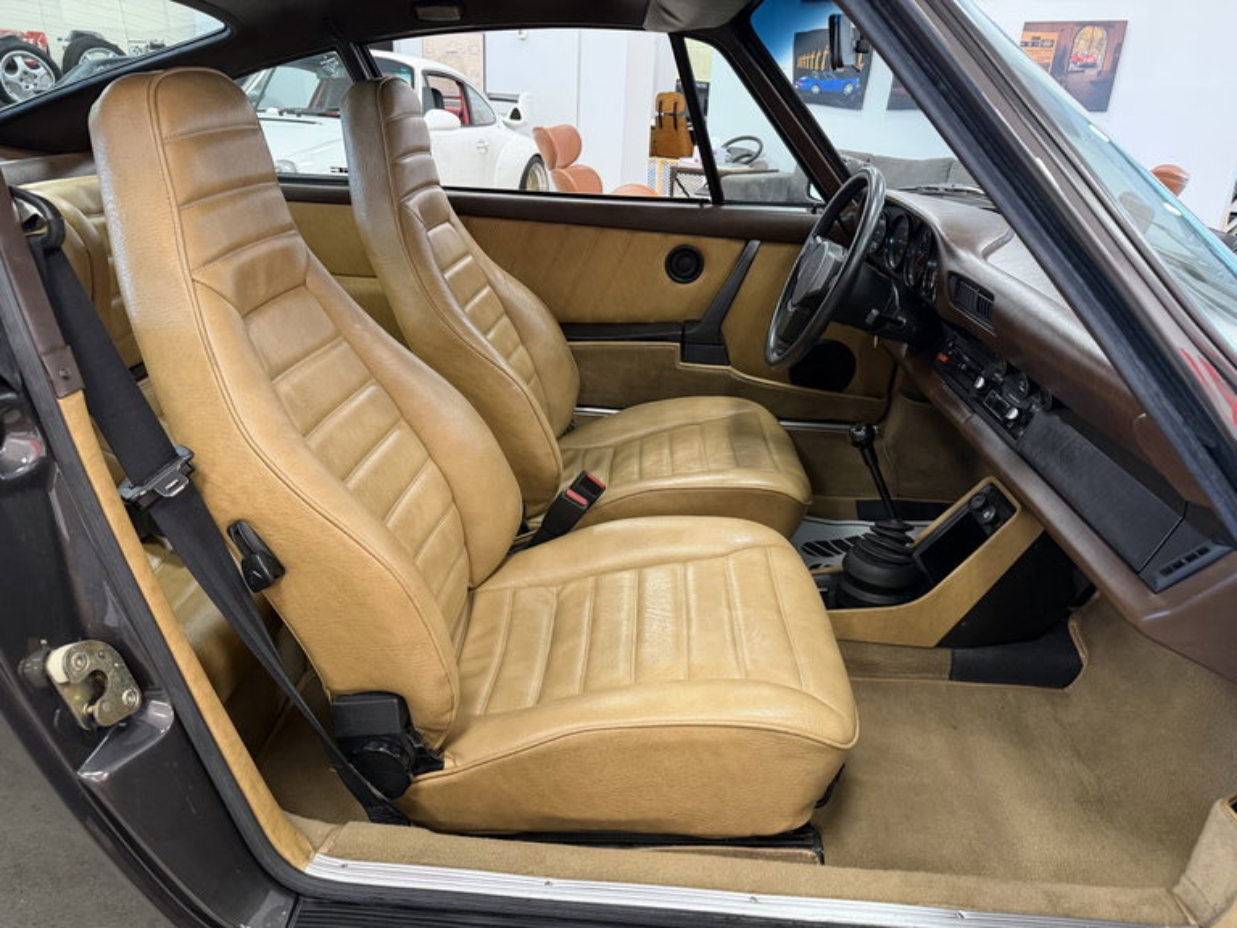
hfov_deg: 71.6
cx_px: 618
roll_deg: -3.2
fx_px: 858
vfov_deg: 56.8
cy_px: 464
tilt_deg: -23.3
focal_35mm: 24
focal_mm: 6.76
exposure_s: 1/60
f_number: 1.78
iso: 320
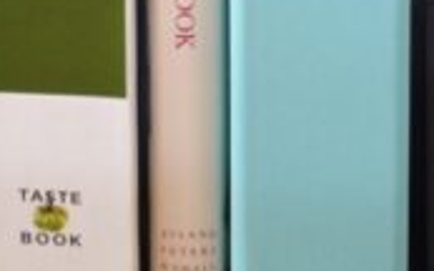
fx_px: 1525
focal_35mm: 129
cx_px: 176
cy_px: -193
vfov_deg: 9.7
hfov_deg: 16.2
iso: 80
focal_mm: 4.28
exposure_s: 1/20
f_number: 2.4
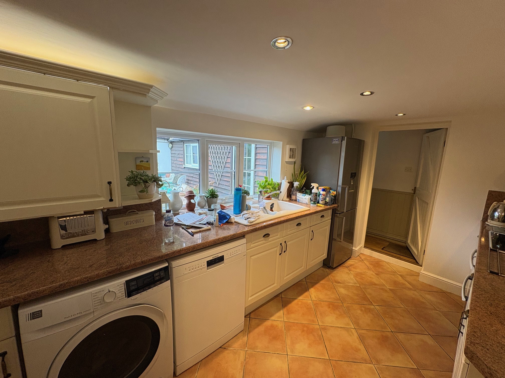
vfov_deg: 85.7
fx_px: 204
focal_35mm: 14
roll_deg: -1.4
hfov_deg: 102.1
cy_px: 189
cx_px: 252
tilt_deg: -9.3
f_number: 2.2
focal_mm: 2.22
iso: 125
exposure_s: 1/100
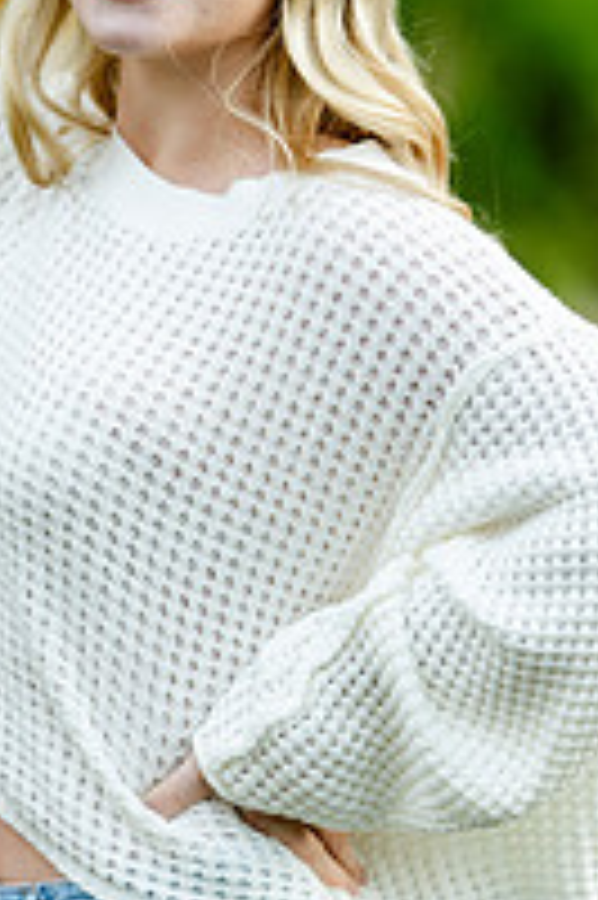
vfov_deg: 6.8
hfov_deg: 4.5
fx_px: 7587
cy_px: 374
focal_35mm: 304
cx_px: 225
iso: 250
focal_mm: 135
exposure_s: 1/160
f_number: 2.2
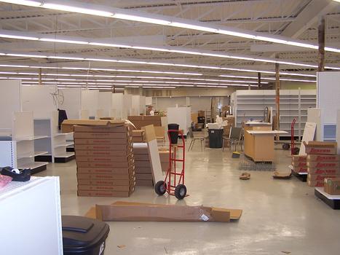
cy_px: 128
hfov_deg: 49.0
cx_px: 170
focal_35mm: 38
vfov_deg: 37.7
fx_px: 373
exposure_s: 1/60
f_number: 2.8
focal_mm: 6.3
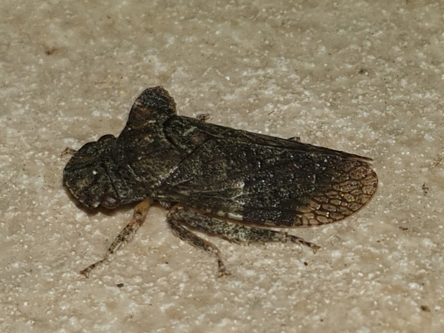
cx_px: 222
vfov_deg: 53.1
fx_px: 334
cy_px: 166
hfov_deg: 67.3
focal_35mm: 26
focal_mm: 4.3
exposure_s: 1/883
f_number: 2.4
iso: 50
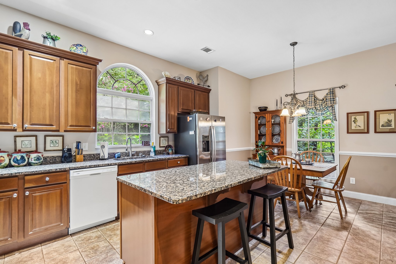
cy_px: 132
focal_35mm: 16
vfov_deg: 73.7
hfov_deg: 96.7
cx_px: 198
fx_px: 176
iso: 400
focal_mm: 16
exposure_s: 1/2.5
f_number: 5.6
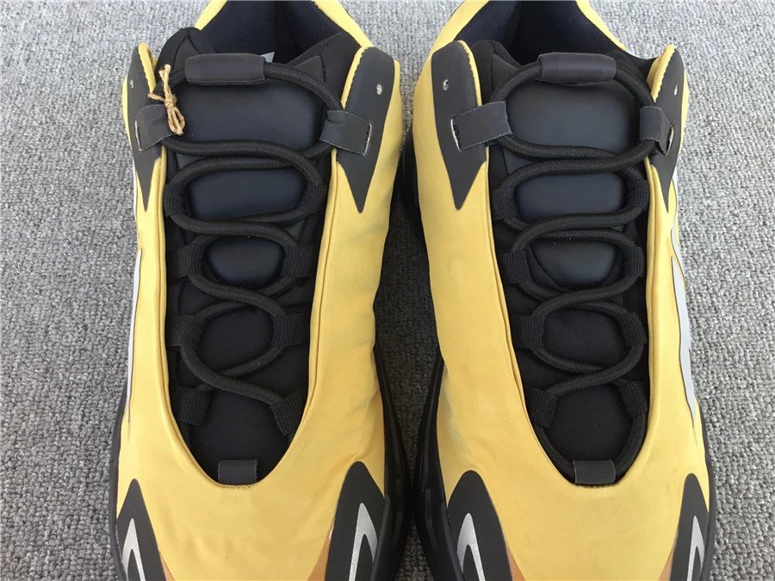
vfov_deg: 45.4
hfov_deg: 58.4
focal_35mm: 31
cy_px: 290
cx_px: 388
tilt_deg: -57.3
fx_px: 694
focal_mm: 3.3
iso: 32
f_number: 2.4
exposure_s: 1/100
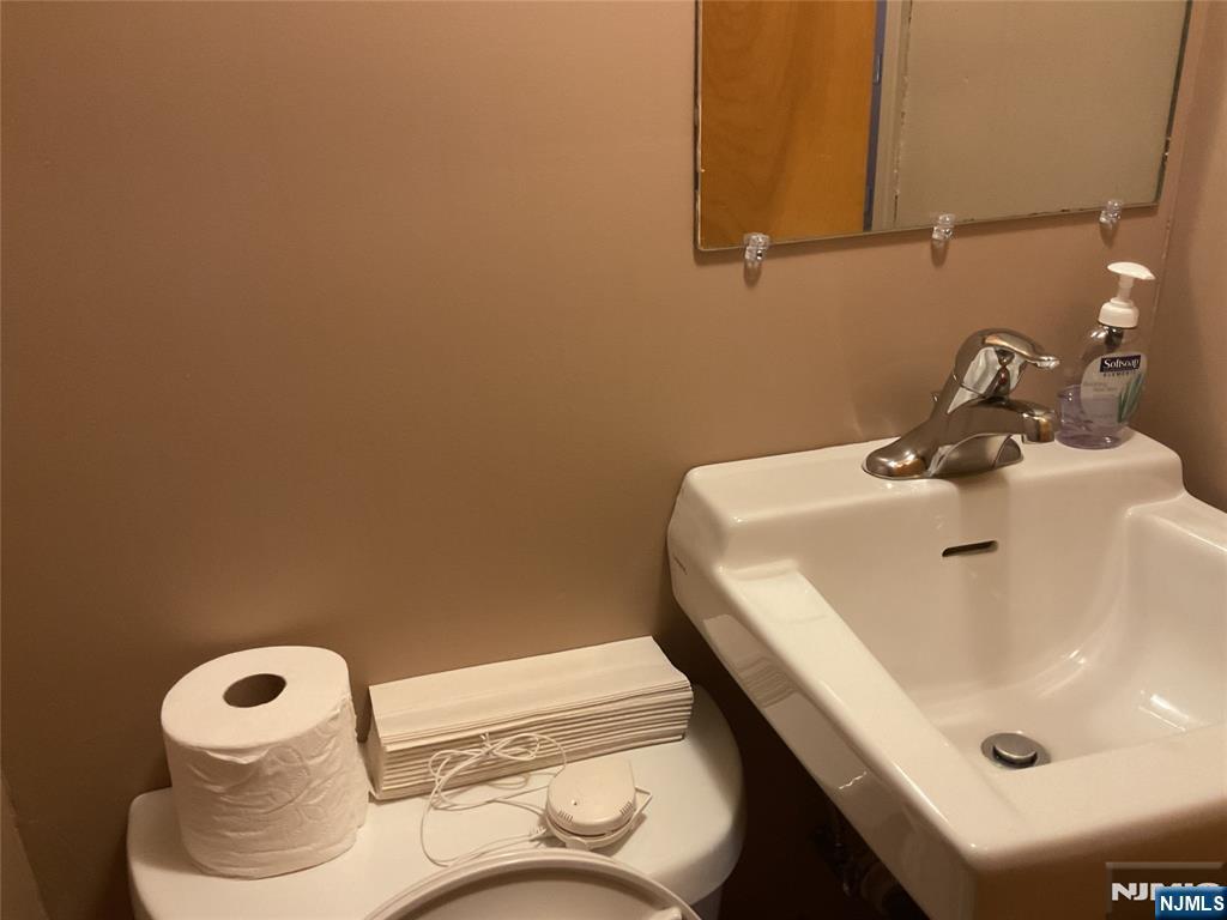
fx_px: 1028
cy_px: 460
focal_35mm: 29
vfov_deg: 48.2
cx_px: 614
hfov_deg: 61.7
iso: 160
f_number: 1.8
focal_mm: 3
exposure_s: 1/60
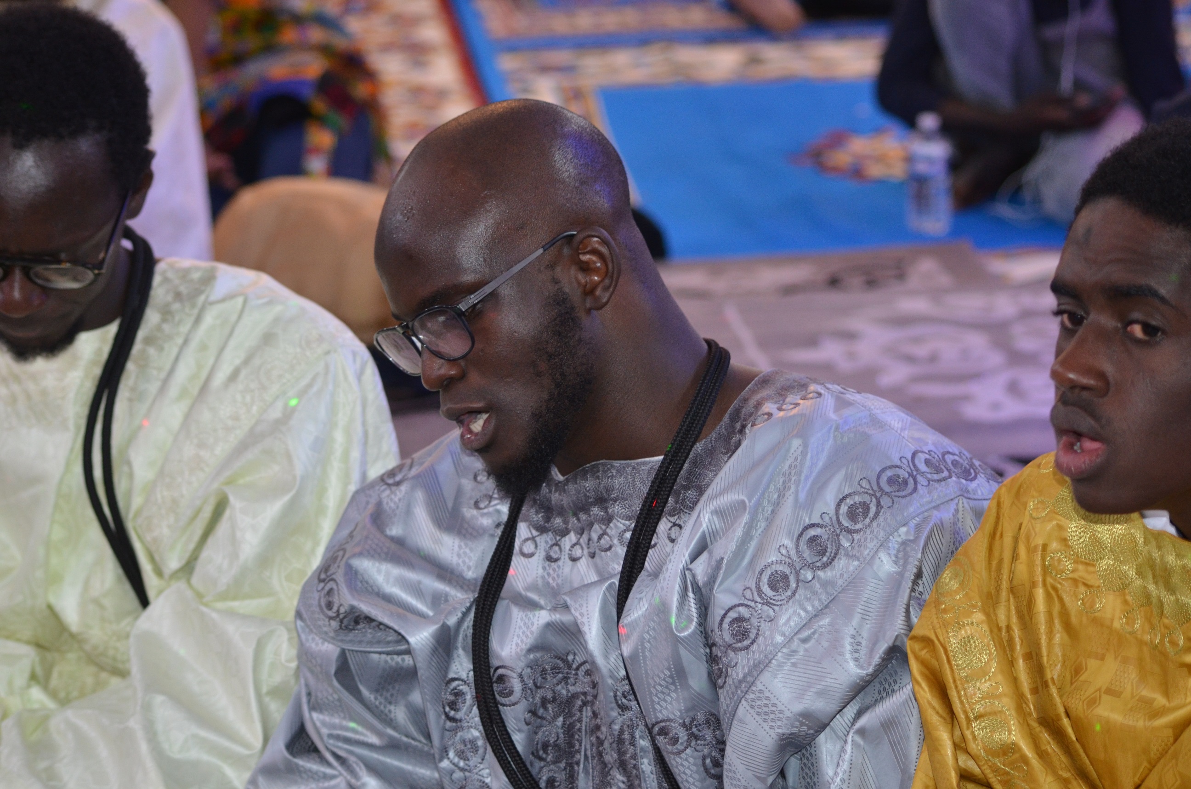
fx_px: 3467
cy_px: 394
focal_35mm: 105
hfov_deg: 19.5
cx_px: 596
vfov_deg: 13.0
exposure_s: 1/60
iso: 800
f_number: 4
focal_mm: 70
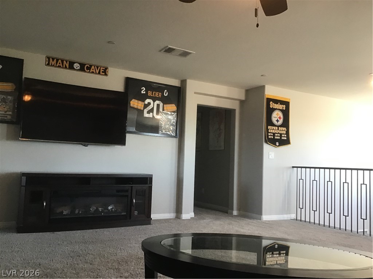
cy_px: 140
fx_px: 334
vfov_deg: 45.4
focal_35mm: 31
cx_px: 186
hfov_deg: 58.4
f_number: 2.4
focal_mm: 3.3
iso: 100
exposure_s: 1/30
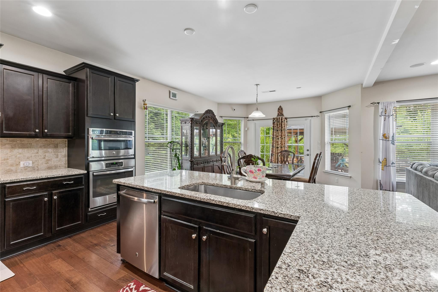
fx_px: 195
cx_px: 219
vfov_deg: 73.7
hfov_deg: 96.7
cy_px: 146
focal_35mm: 16
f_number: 13
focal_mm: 16
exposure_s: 1/4
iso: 400
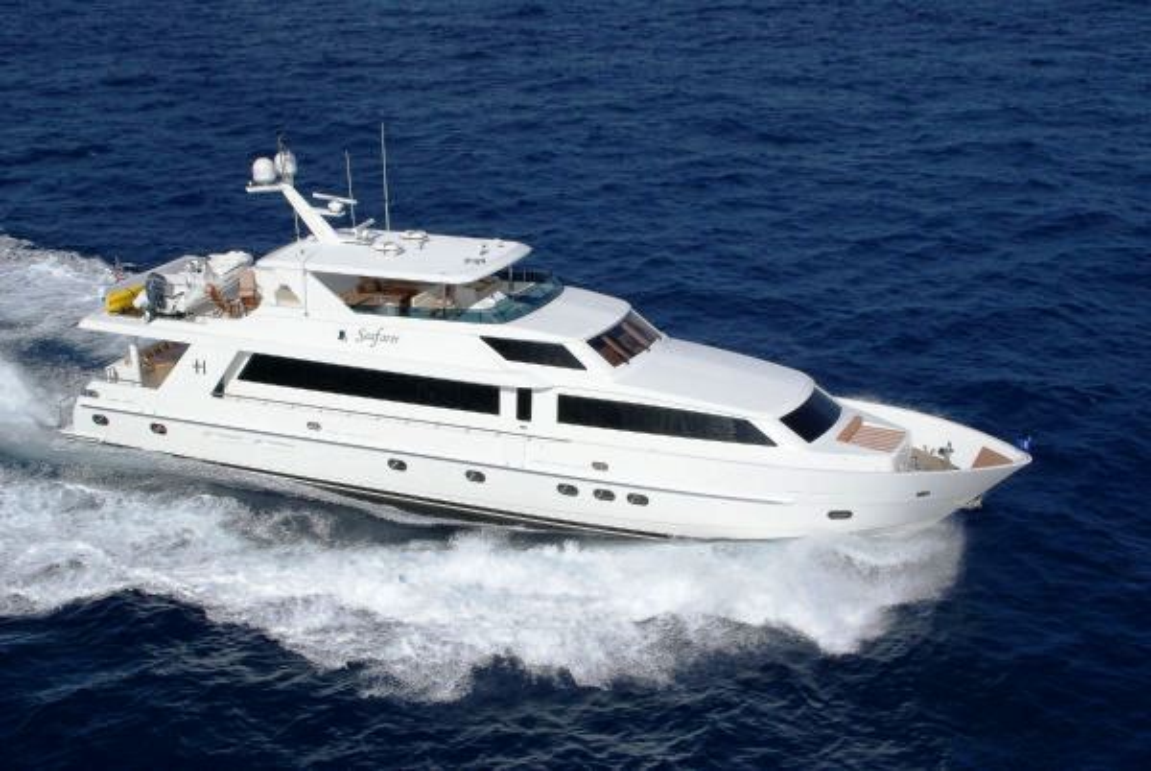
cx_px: 576
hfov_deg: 37.8
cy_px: 386
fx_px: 1681
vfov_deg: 25.8
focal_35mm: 52
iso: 100
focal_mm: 35
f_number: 13
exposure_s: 1/250
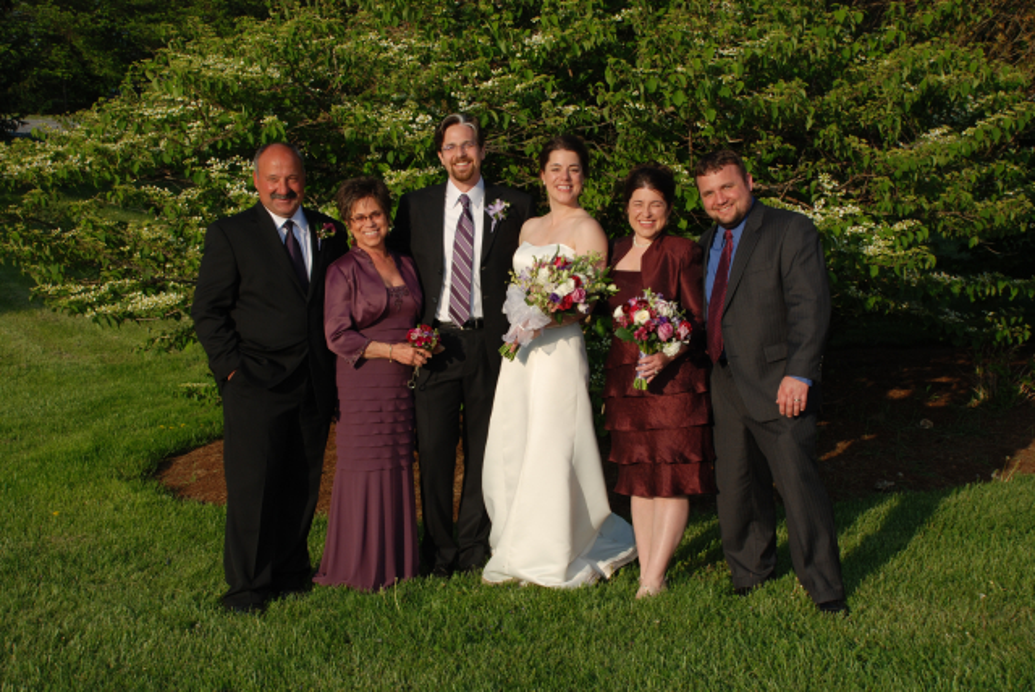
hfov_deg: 41.1
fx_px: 1381
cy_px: 346
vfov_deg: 28.1
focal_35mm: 48
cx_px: 518
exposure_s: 1/200
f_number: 8
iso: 100
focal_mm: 32
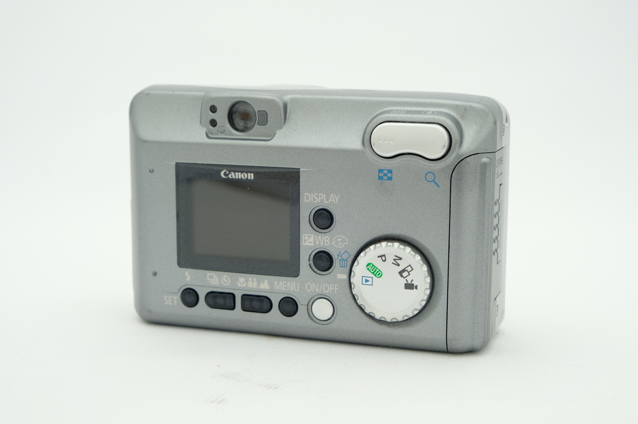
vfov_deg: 22.2
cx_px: 319
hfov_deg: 32.9
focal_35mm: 61
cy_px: 212
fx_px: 1080
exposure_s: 1/125
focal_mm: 40.7
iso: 200
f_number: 8
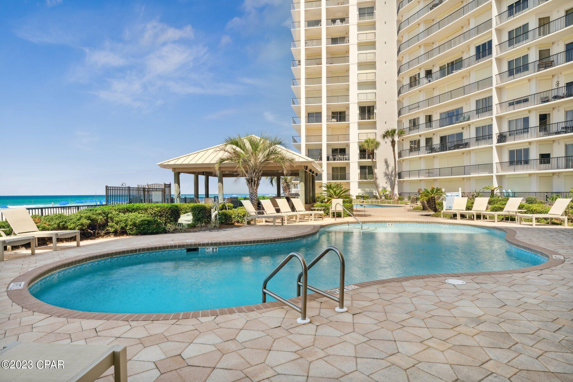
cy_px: 191
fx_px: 331
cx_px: 286
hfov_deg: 81.8
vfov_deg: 60.0
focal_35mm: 21
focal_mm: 20.8
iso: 100
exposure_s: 1/125
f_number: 9
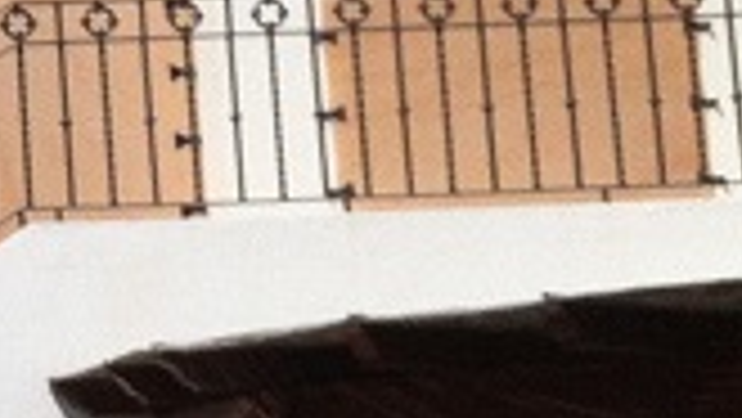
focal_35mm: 227
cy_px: -31
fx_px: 4468
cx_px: -1037
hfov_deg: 8.6
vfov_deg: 5.3
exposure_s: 1/4309
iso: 80
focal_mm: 3.85
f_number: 2.8
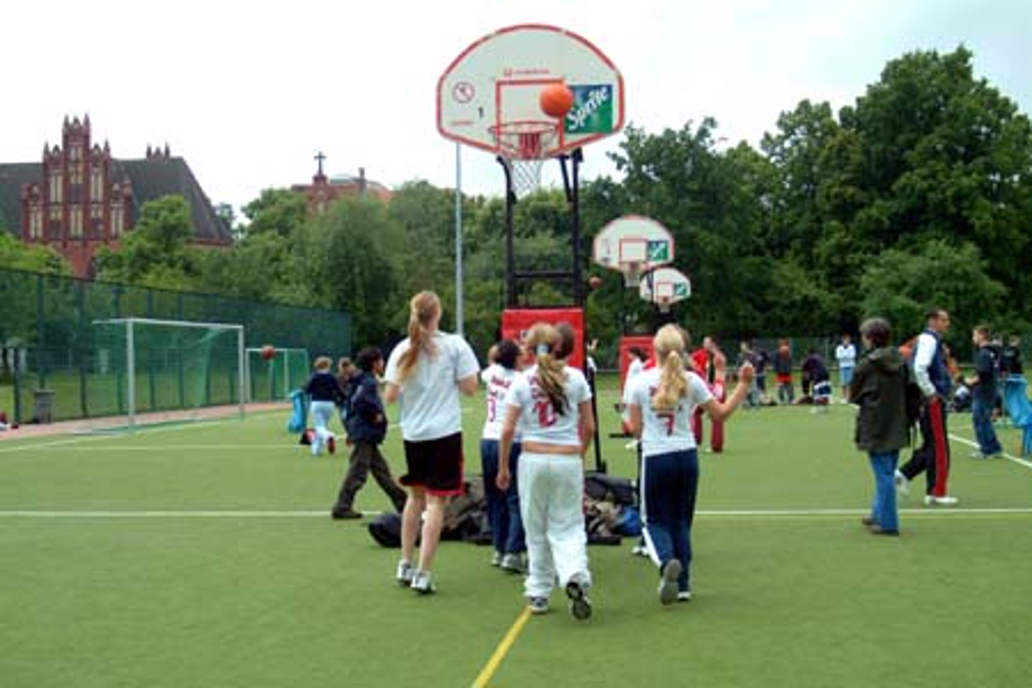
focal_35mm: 46
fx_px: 1333
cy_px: 344
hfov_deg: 42.3
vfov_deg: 28.9
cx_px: 516
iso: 400
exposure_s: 1/250
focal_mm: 31
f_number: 8
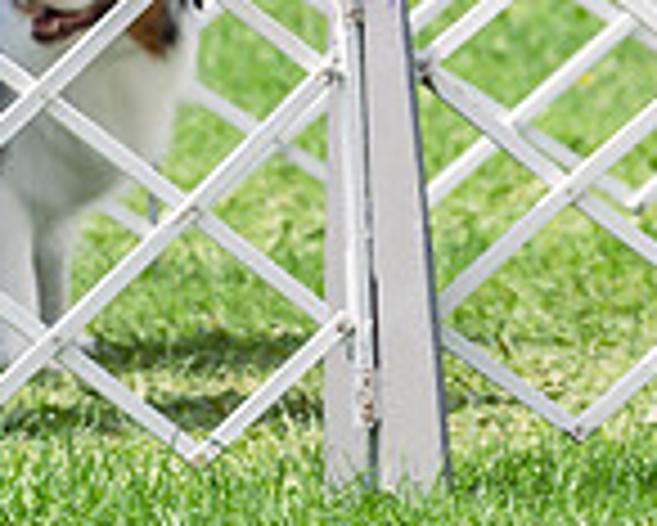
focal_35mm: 866
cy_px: -211
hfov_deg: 2.2
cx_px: 1172
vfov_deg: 1.8
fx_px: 16850
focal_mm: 200
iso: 250
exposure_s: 1/800
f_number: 6.3
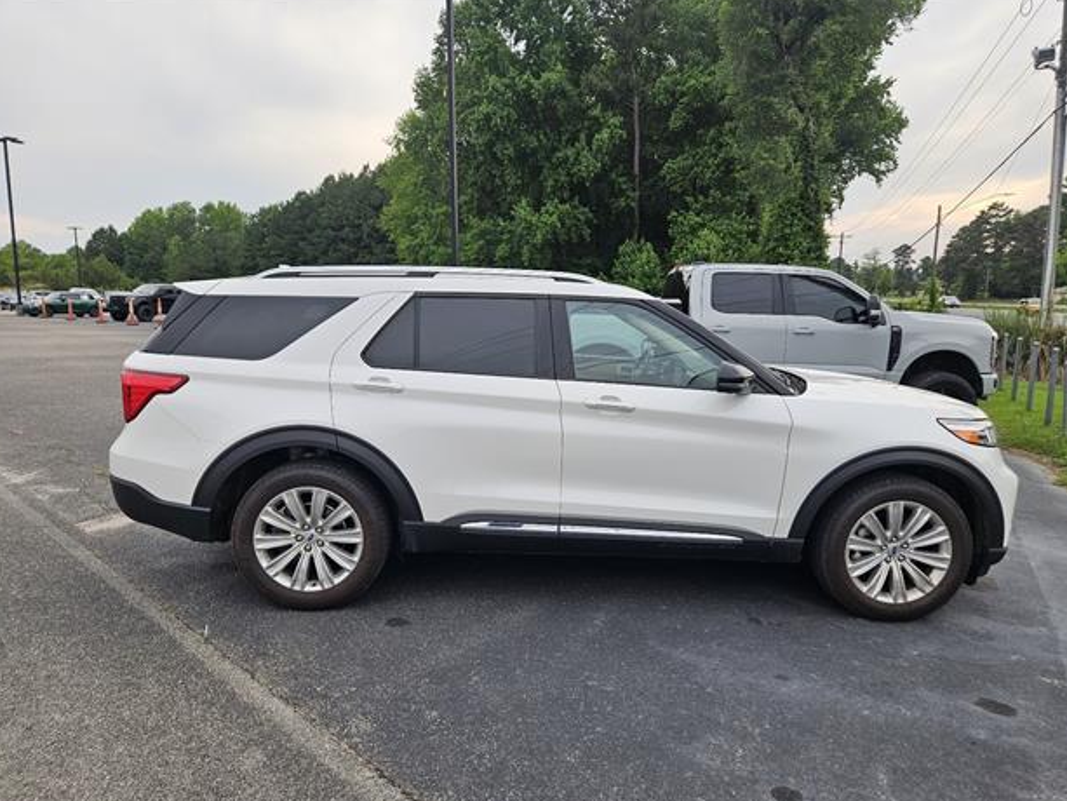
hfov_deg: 71.6
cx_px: 538
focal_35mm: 24
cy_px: 409
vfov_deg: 56.8
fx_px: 740
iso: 32
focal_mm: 5.4
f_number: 1.8
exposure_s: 1/182
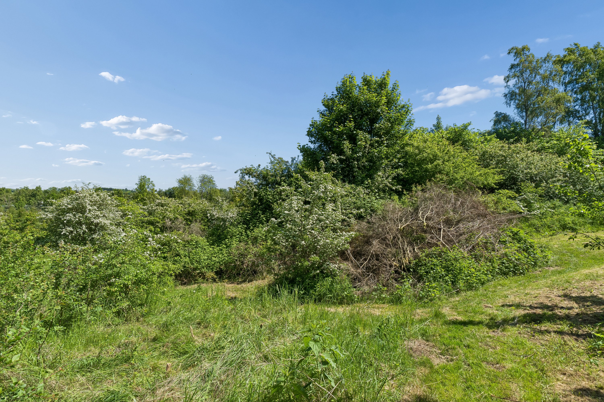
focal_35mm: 20
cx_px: 302
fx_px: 340
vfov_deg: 61.3
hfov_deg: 83.3
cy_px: 201
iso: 250
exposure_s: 1/800
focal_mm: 13.5
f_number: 8
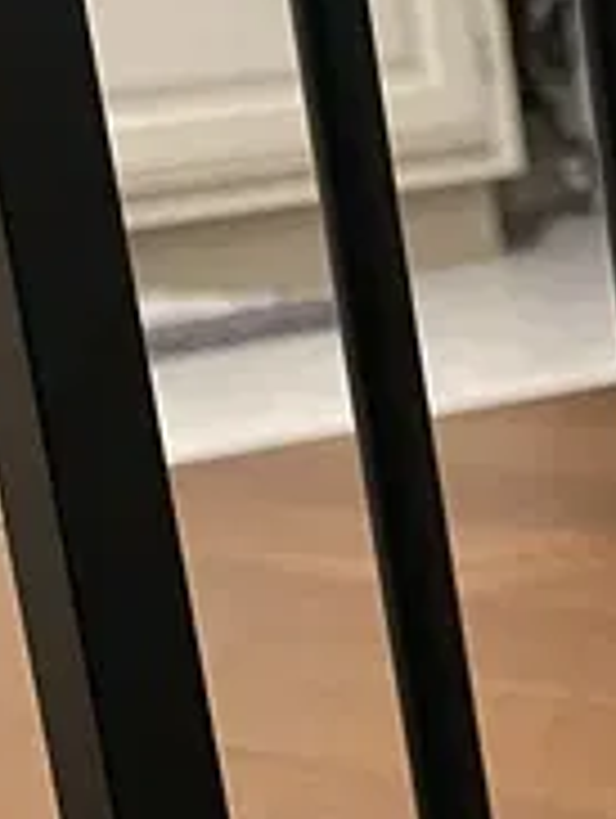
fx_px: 3243
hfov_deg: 10.2
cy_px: 1040
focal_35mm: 137
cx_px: 1106
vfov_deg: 13.9
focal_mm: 5.1
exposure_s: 1/40
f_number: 1.6
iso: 640
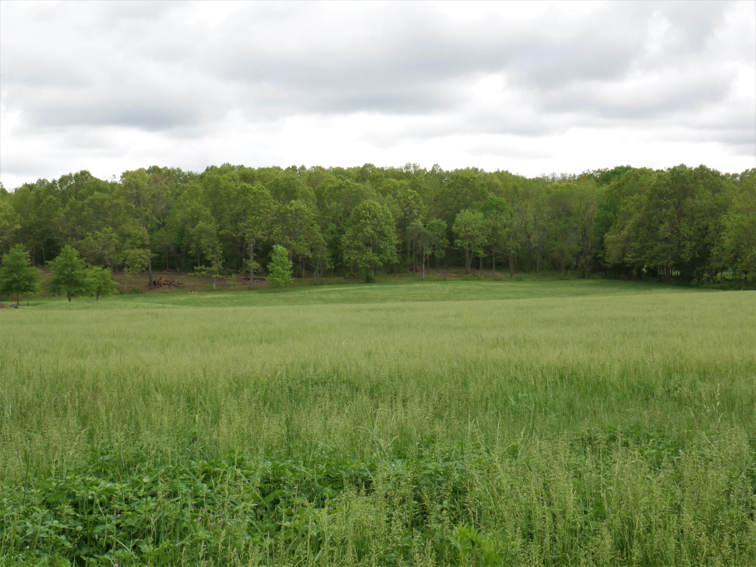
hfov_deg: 38.2
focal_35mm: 50
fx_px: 1092
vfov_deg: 29.1
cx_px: 378
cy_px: 284
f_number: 22
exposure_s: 1/60
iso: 800
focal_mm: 25
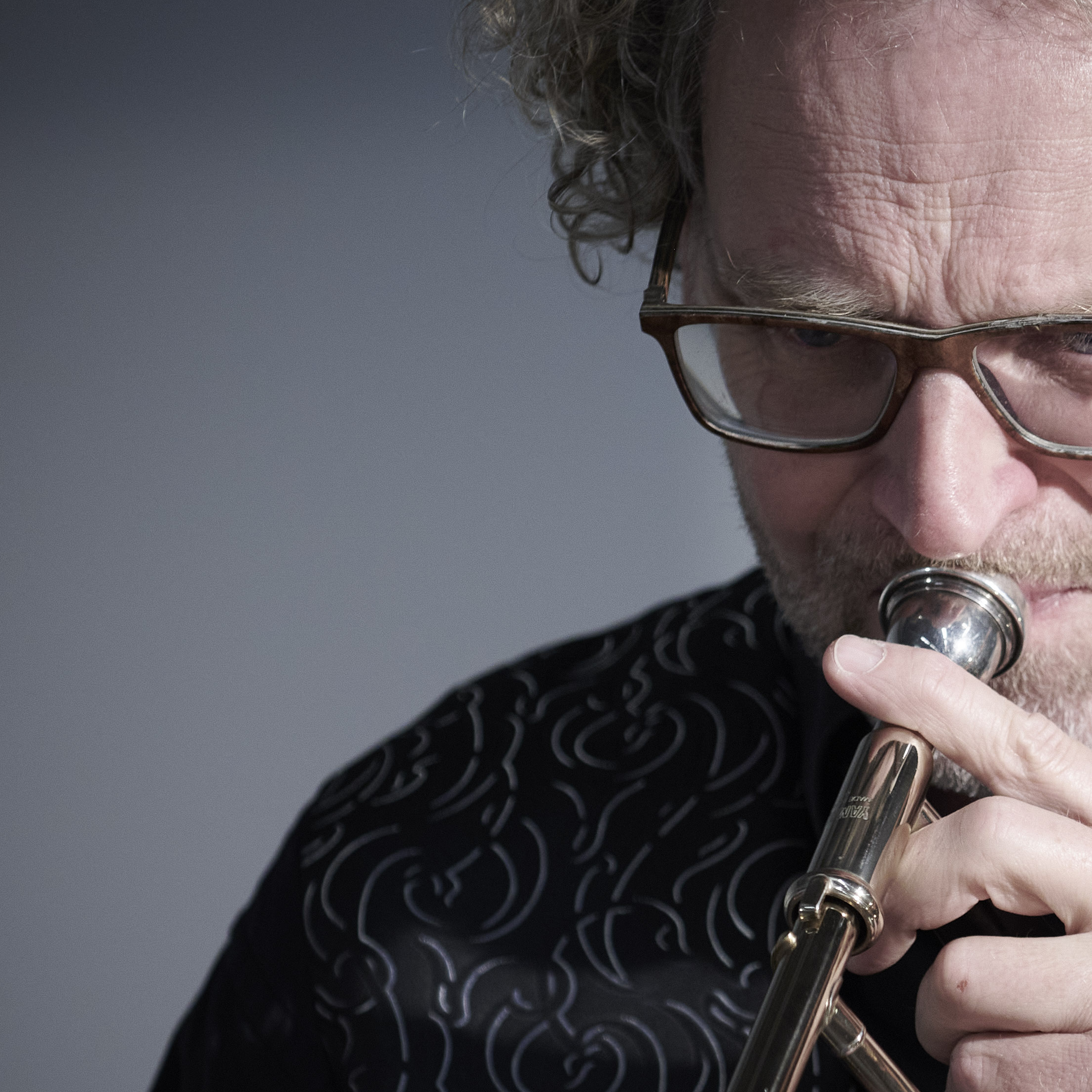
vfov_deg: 5.7
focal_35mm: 307
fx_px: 10957
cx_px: 1048
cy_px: 645
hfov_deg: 5.7
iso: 1000
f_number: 4
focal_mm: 135
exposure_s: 1/80
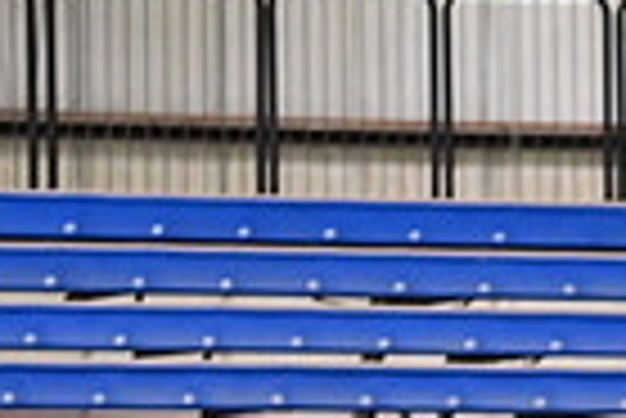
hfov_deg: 2.5
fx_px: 14482
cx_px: 590
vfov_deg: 1.7
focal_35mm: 832
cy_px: 811
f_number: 3.2
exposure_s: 1/250
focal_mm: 200
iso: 1600
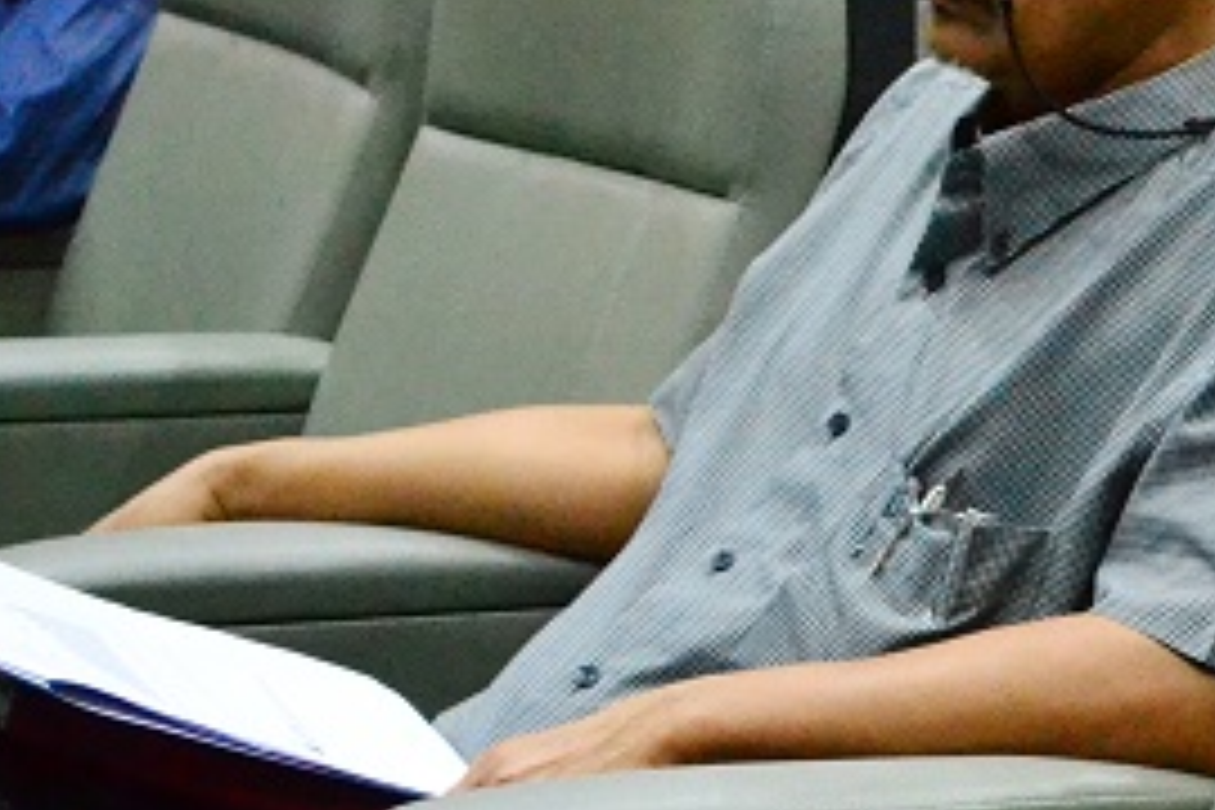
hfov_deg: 10.7
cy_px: 619
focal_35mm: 187
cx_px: 1670
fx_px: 6311
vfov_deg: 7.3
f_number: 5.3
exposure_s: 1/50
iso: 6400
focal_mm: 42
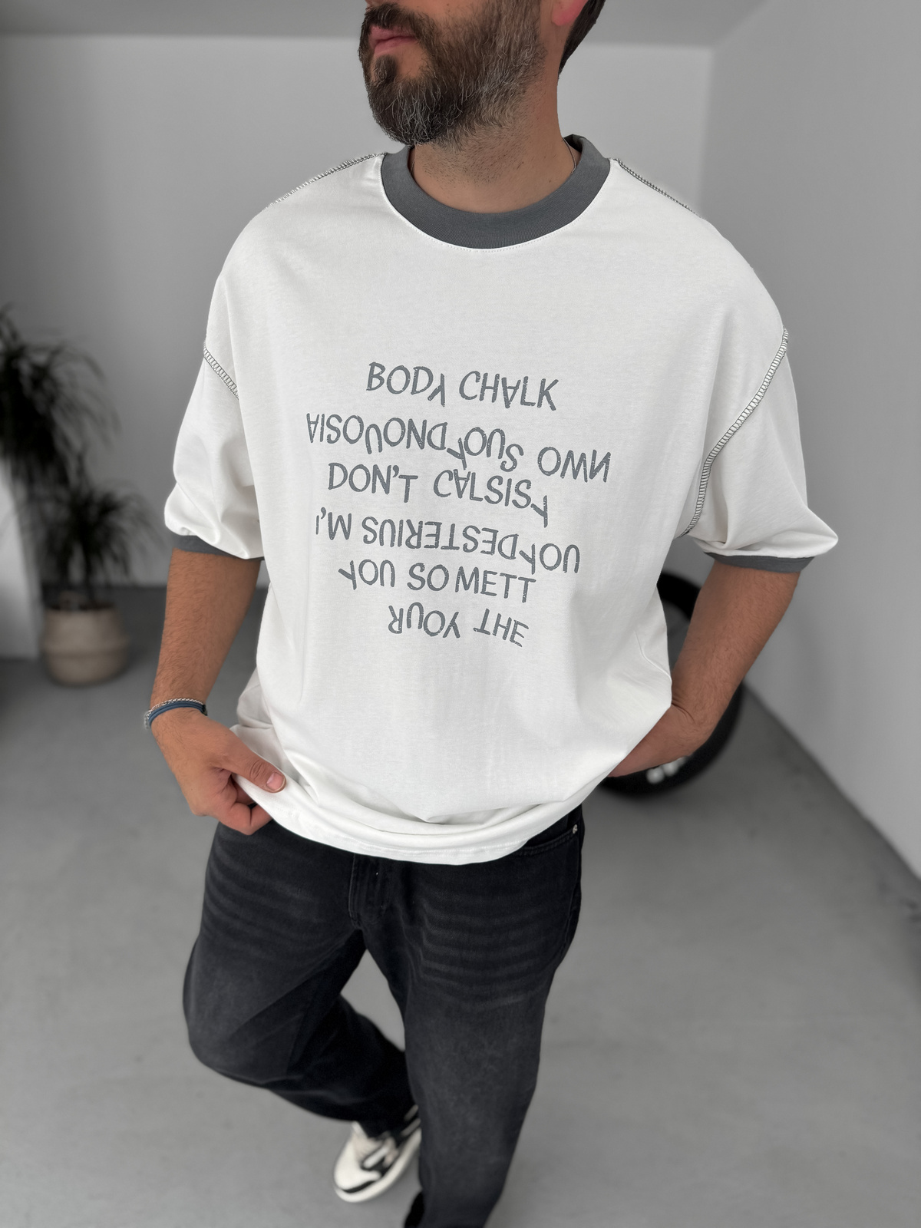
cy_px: 614
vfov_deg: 71.6
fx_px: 851
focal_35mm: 24
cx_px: 460
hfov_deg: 56.8
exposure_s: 1/120
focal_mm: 6.76
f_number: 1.8
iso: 160
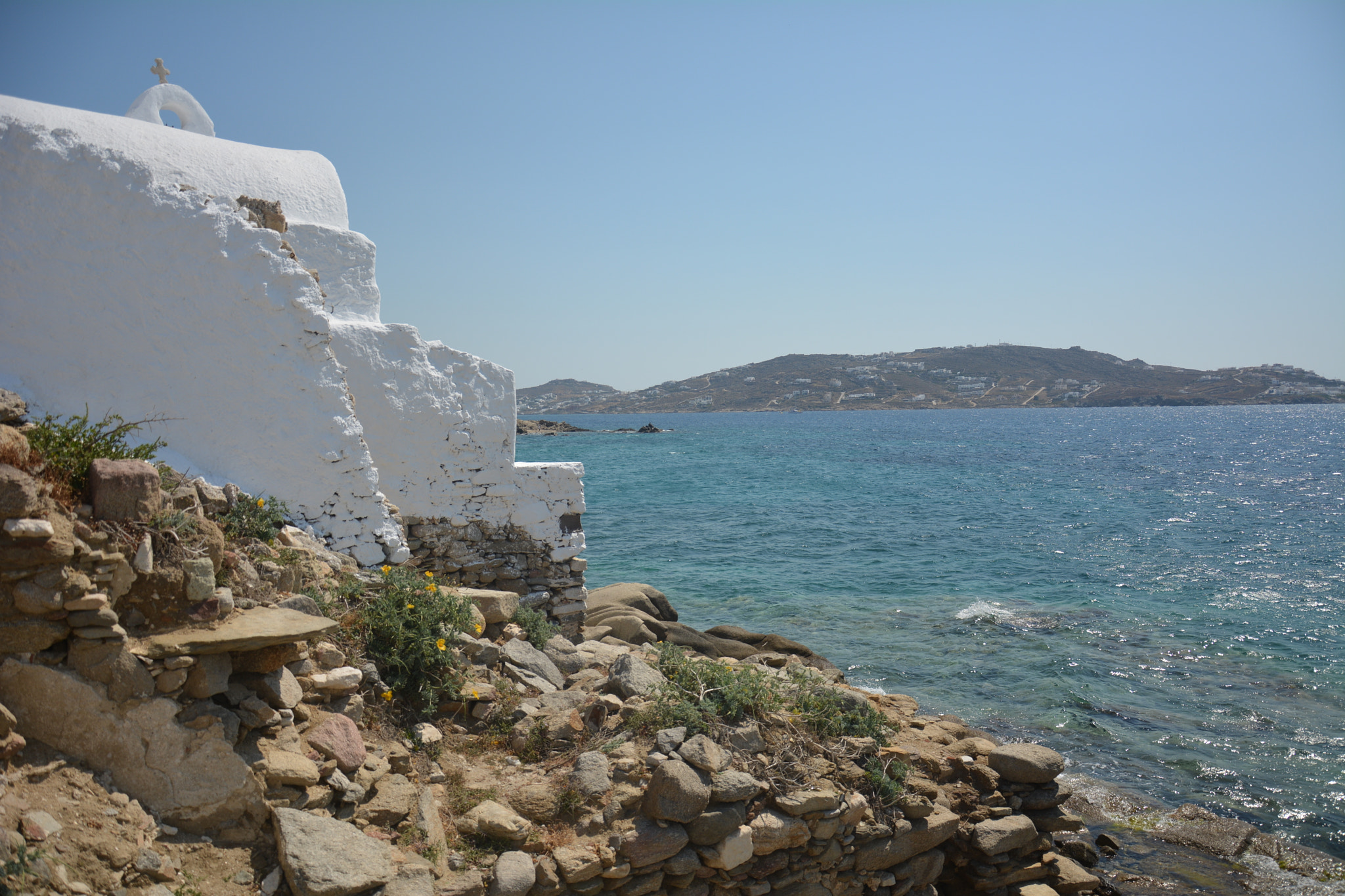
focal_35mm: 27
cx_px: 672
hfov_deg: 67.4
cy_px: 448
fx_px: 1009
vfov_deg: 47.9
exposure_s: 1/1600
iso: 100
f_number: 3.5
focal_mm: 18
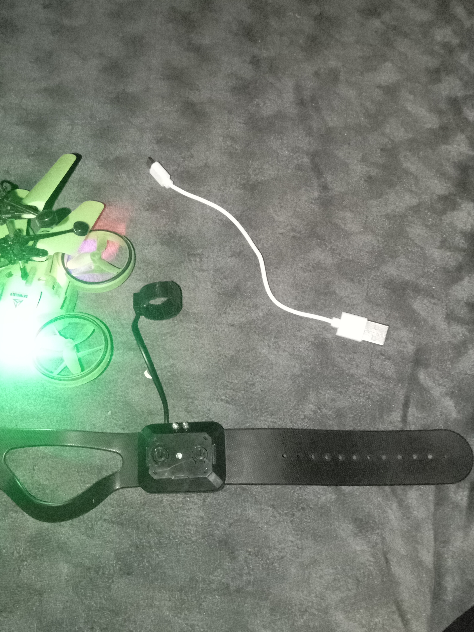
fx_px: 657
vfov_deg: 51.3
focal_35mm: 36
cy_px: 300
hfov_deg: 39.4
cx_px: 180
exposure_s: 1/20
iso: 4749
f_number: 1.8
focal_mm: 4.22
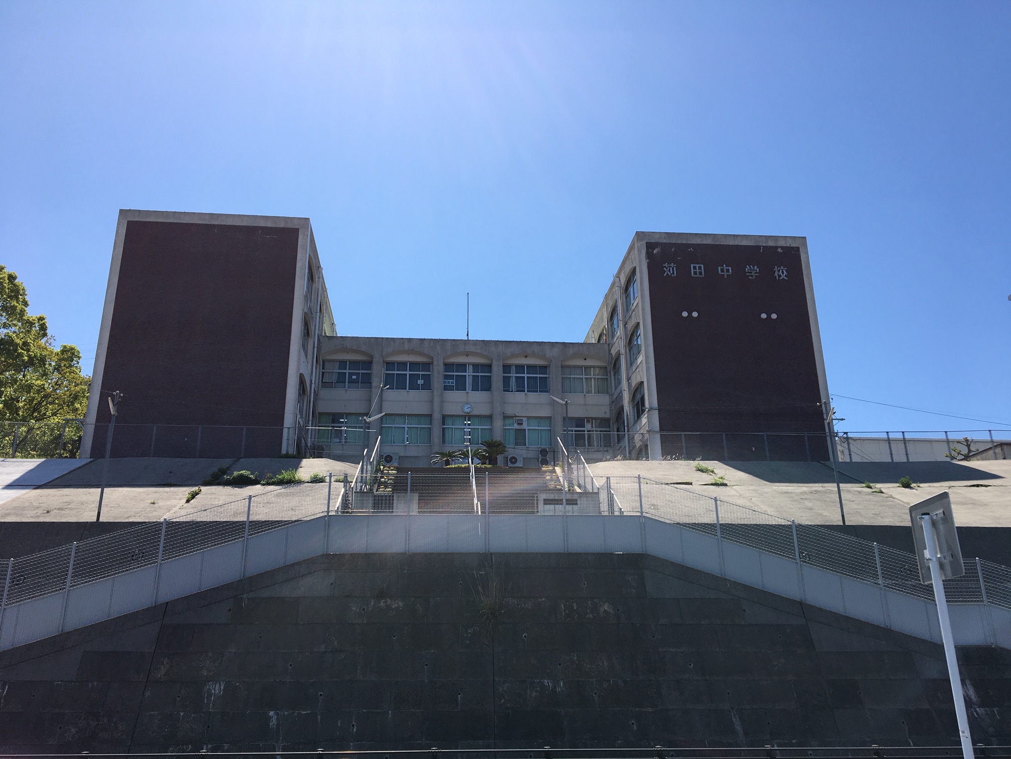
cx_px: 506
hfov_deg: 61.7
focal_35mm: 29
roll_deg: +0.5
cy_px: 380
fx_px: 847
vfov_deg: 48.2
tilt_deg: +19.6
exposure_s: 1/1479
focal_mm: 4.15
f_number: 2.2
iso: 25
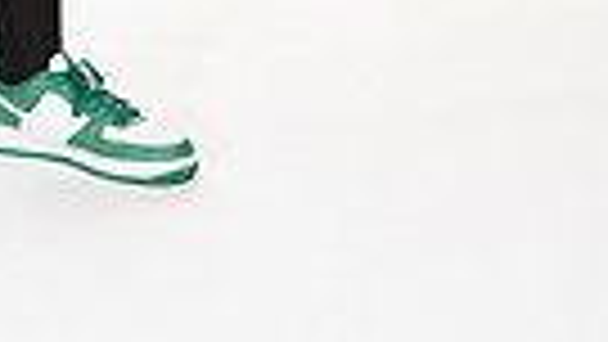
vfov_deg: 6.6
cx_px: -23
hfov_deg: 12.2
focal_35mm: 174
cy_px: -544
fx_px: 2806
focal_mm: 50
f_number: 5.6
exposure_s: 1/250
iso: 250
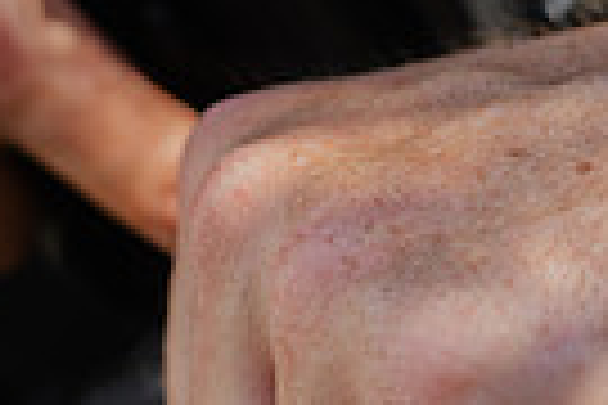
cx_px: 522
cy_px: 178
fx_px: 1891
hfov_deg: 18.0
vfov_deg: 12.2
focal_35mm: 112
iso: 32
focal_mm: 26
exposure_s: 1/160
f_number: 2.8
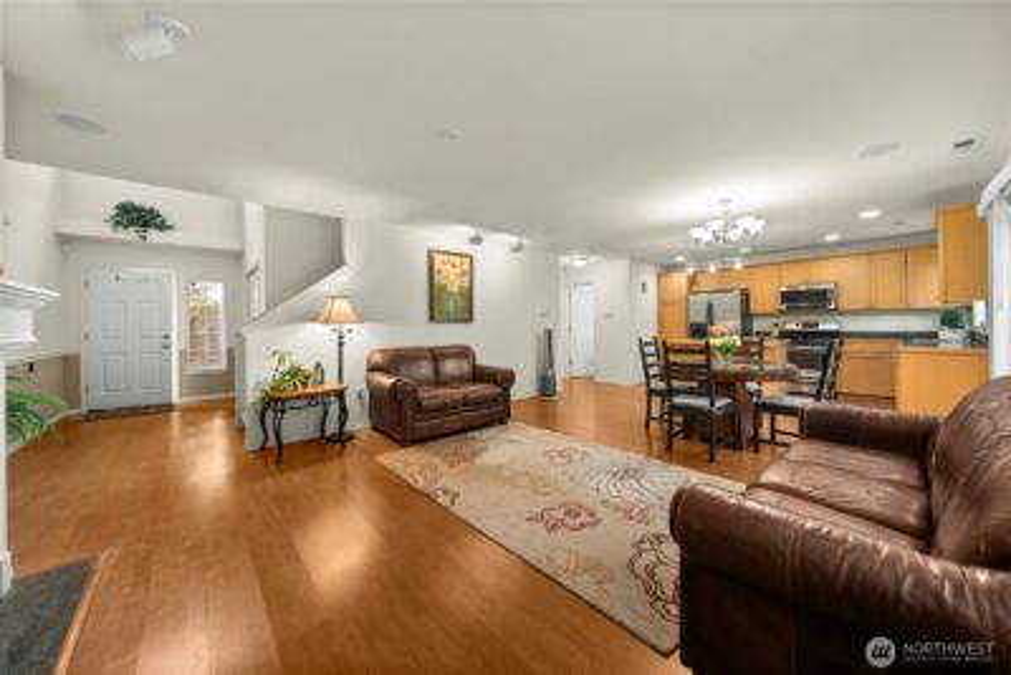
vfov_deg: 85.5
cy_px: 338
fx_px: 365
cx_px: 506
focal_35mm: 13
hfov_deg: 108.3
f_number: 7.1
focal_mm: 13
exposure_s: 1/3
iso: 1000
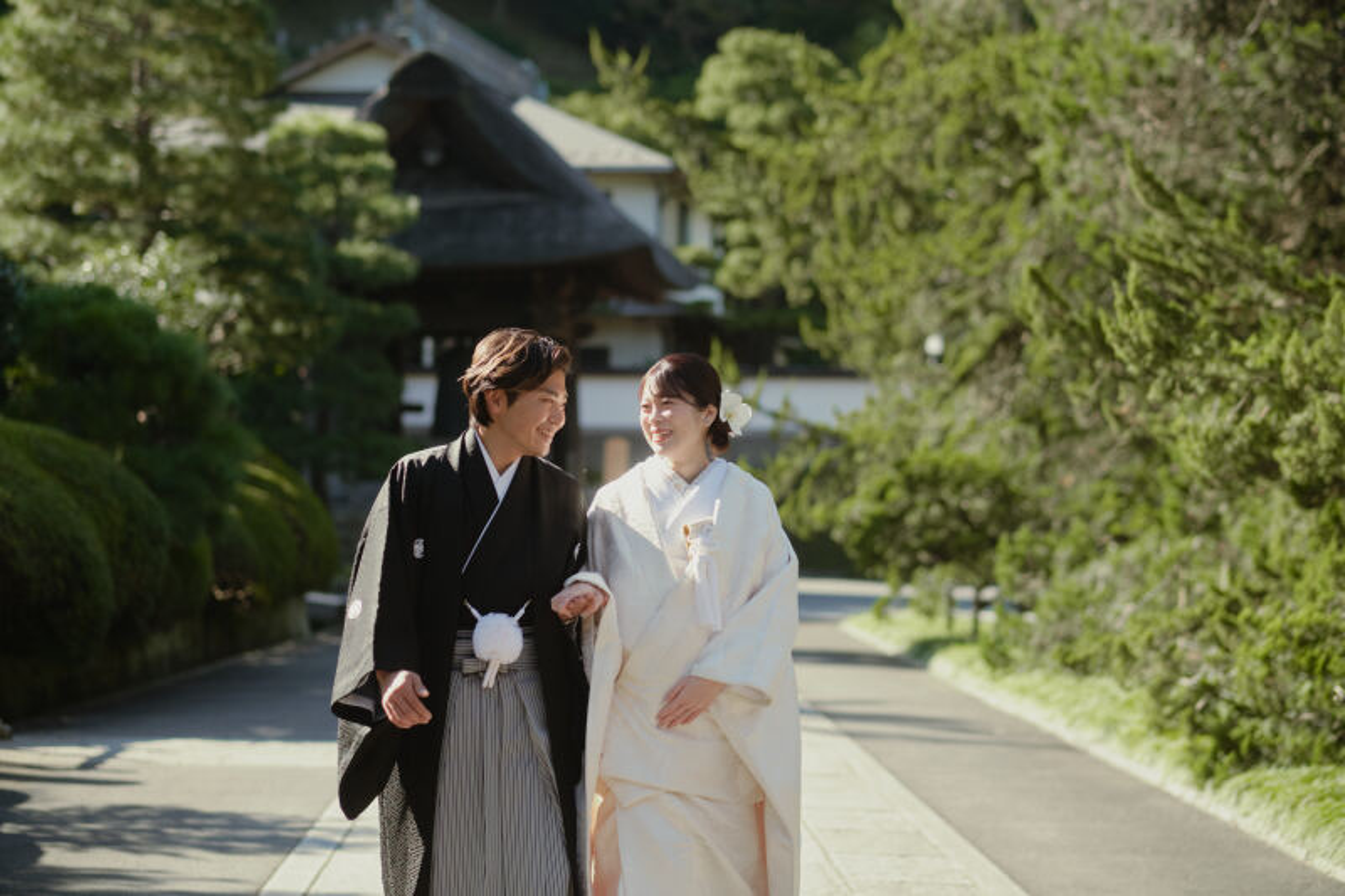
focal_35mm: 84
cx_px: 672
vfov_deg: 16.3
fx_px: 3137
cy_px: 448
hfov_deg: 24.2
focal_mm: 56
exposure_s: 1/2500
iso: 320
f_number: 2
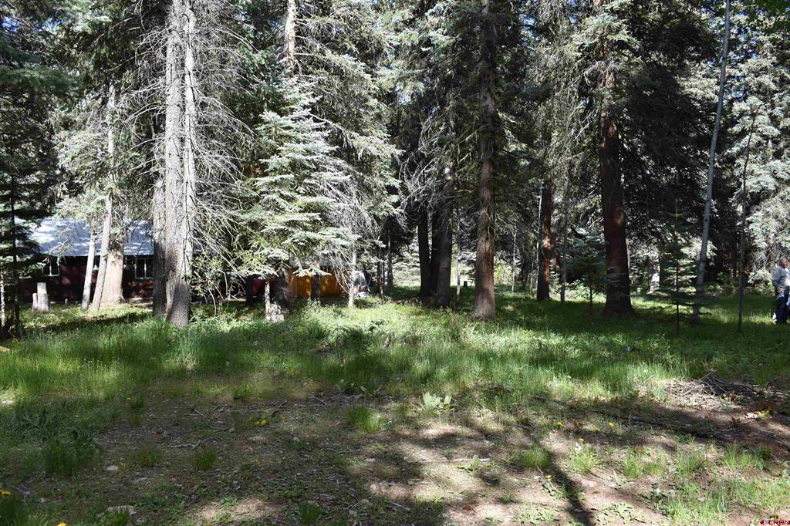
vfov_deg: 38.3
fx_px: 757
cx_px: 395
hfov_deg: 55.1
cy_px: 263
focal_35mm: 34
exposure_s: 1/250
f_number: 6.3
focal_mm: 23
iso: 200
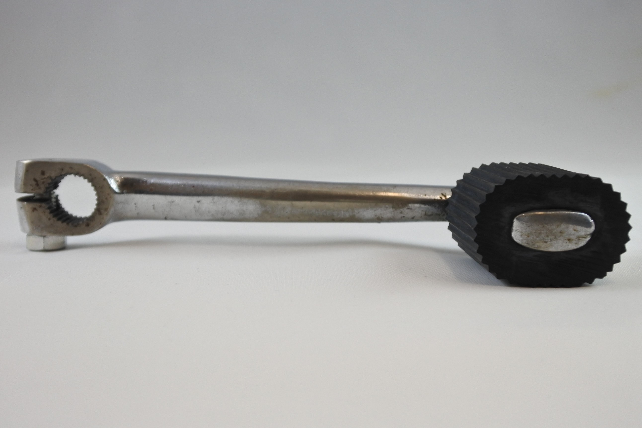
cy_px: 214
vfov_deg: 32.6
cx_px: 321
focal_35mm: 41
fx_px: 731
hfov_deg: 47.4
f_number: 4.2
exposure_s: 1/160
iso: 400
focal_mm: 15.3
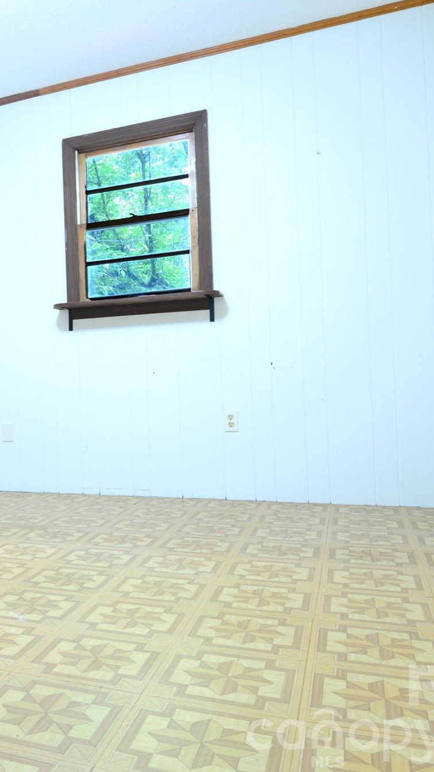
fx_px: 716
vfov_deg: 56.6
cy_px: 387
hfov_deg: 31.3
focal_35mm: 35
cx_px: 6
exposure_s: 1/5
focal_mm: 22
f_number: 9
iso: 200
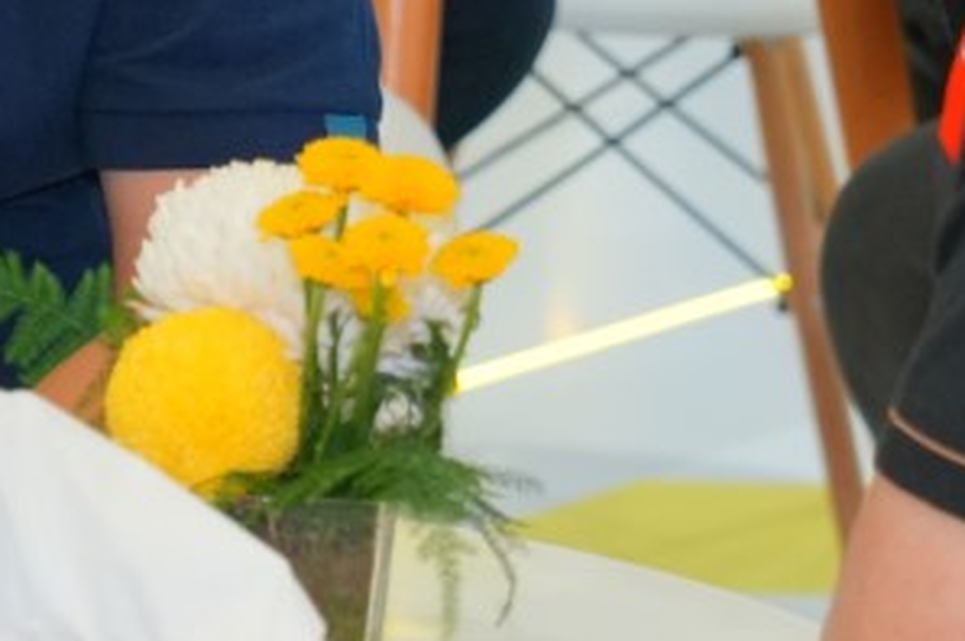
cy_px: 126
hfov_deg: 6.1
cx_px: -447
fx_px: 8890
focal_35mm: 332
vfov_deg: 4.1
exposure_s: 1/160
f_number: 4
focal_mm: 61
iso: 1000
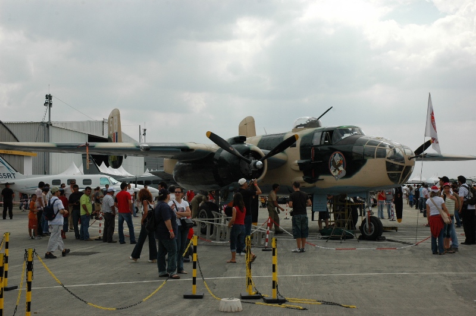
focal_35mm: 57
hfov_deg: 35.1
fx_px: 753
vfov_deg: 23.7
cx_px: 238
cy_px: 158
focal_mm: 38
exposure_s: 1/500
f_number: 11
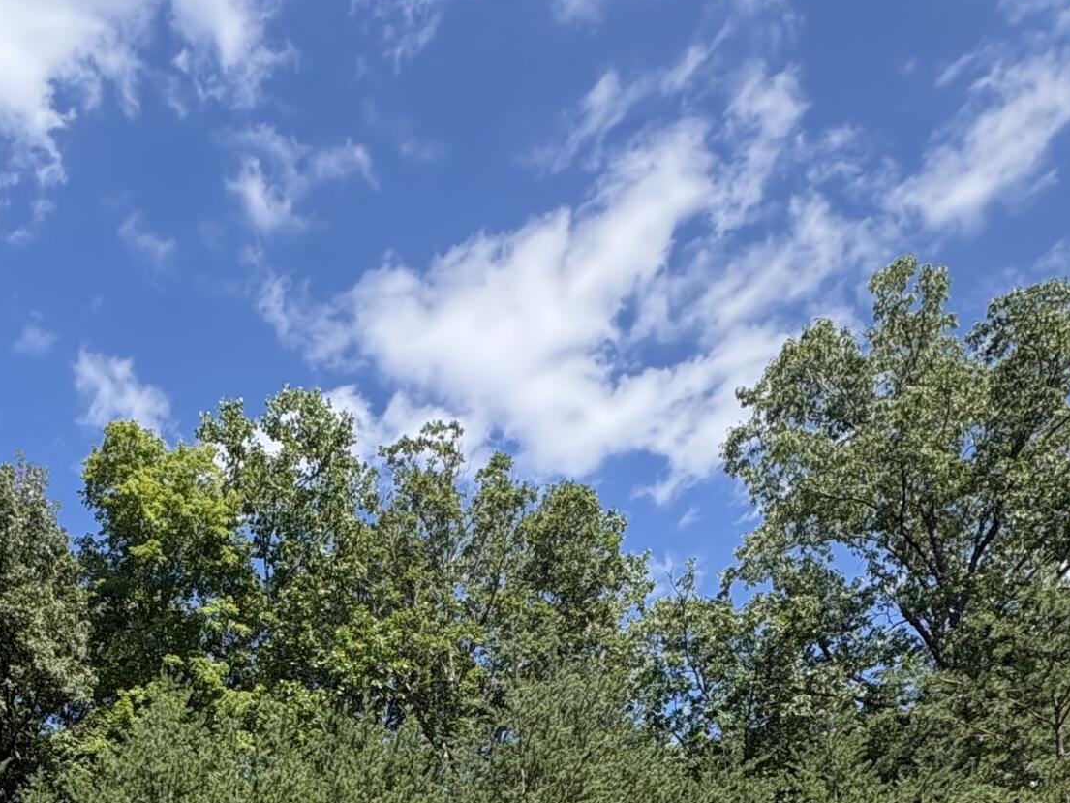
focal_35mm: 38
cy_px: 1078
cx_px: 239
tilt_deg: +8.2
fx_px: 1175
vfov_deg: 29.4
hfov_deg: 46.8
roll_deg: +1.7
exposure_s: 1/734
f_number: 2.2
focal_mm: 2.22
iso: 40
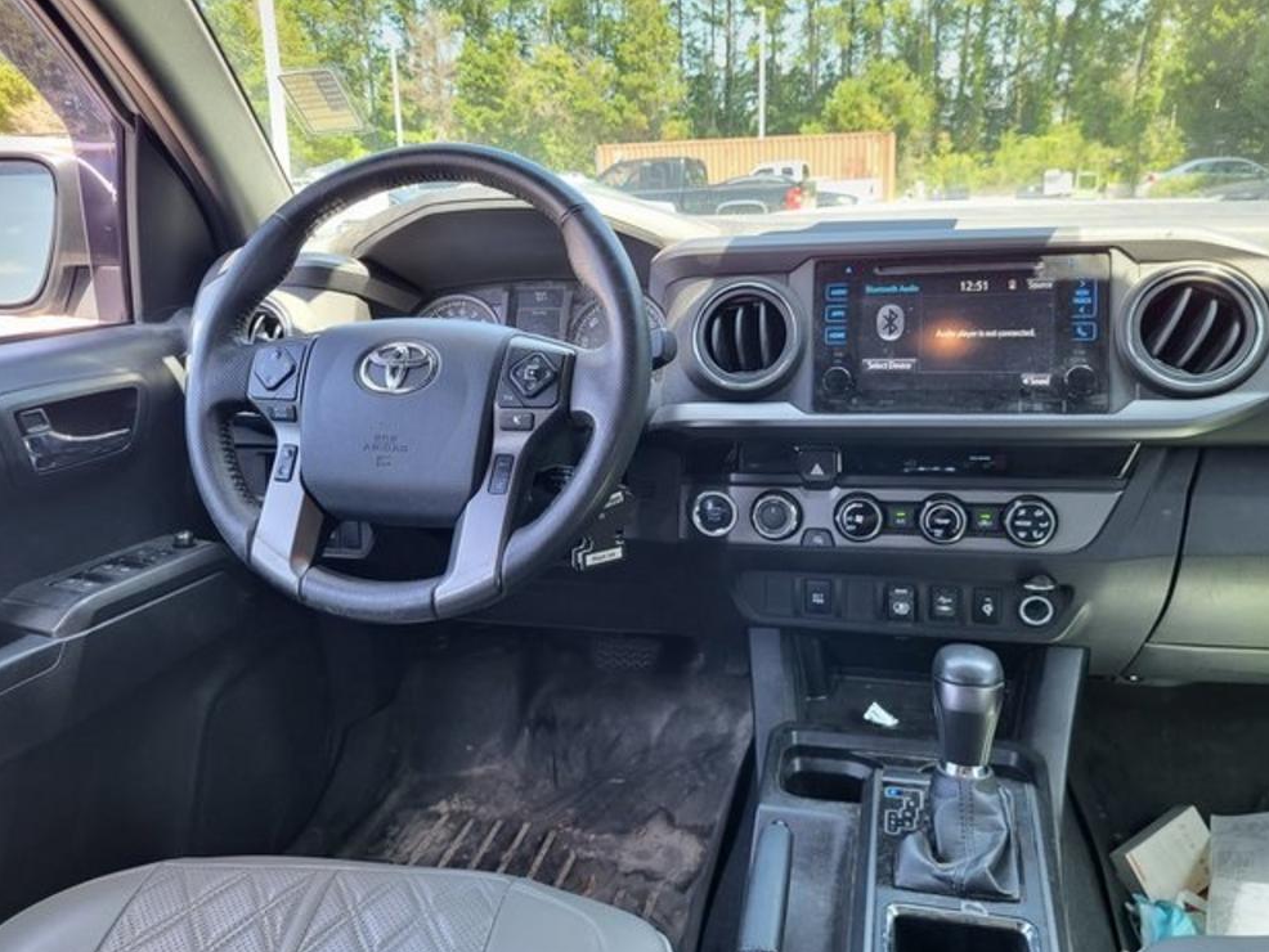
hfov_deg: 65.3
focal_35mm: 27
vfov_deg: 51.4
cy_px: 472
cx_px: 615
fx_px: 990
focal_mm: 5.4
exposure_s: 1/100
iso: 125
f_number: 1.8
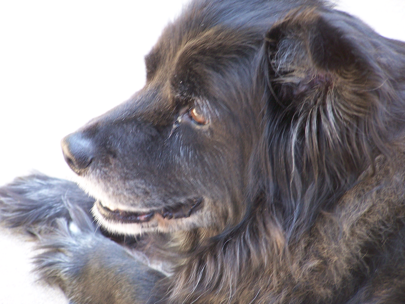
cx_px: 202
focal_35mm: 218
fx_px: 2551
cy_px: 152
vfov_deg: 6.8
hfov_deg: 9.1
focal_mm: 36.2
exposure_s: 1/60
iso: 140
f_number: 3.2
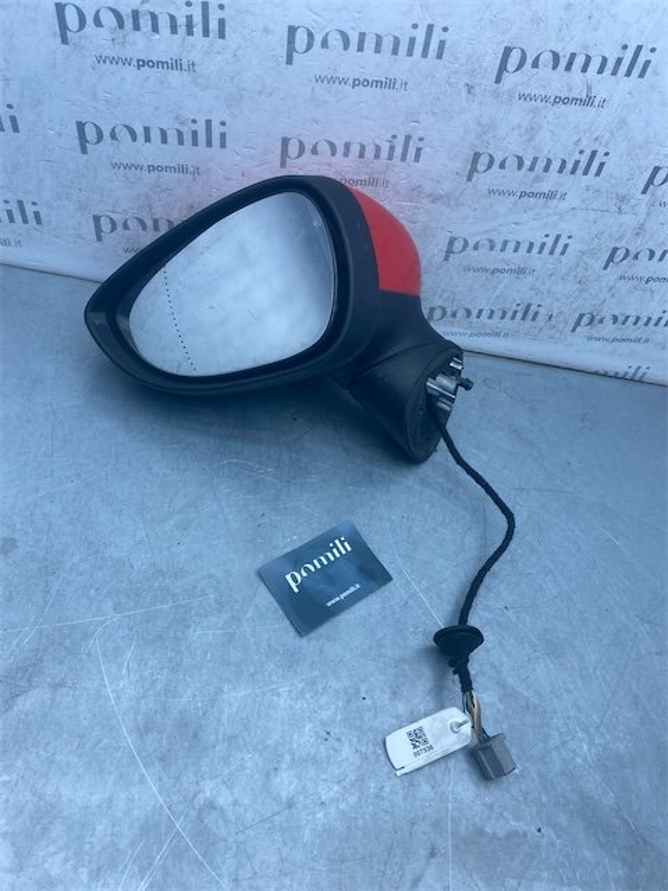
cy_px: 446
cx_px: 334
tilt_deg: -48.5
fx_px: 669
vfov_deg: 67.3
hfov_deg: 53.1
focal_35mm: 26
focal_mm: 4.25
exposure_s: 1/810
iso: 32
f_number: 1.8
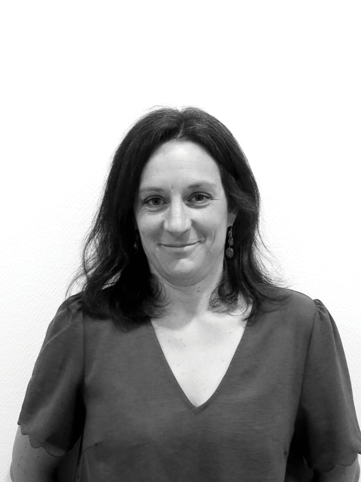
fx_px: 779
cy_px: 241
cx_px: 180
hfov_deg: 26.1
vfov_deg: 34.3
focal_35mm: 56
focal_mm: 9.52
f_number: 4.5
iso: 800
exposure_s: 1/50
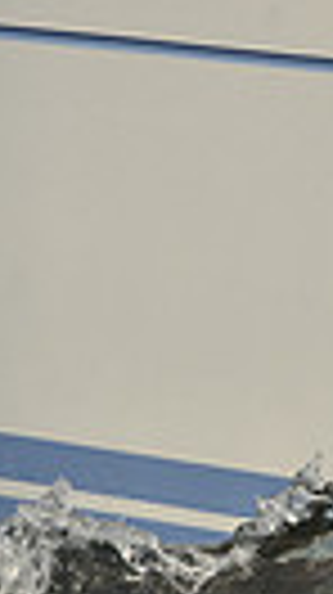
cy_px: 142
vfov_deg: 2.3
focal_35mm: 921
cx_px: 1287
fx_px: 14494
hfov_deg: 1.3
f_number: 8
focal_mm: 200
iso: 280
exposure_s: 1/1250
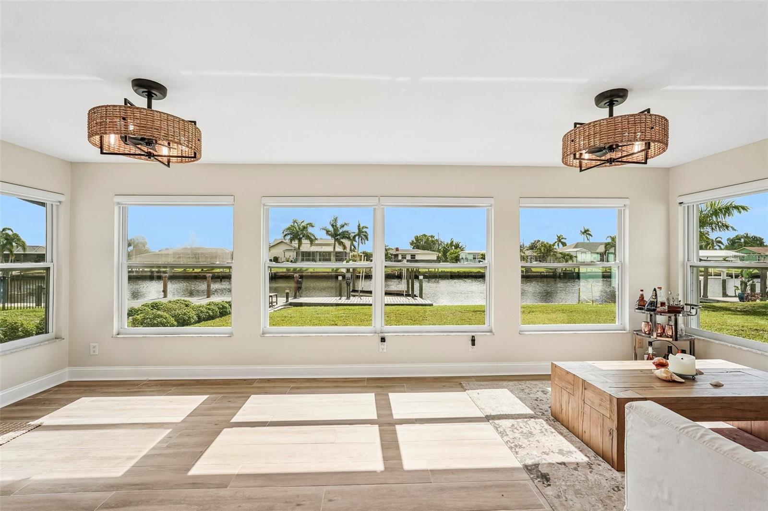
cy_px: 256
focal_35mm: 16
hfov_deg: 96.7
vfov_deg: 73.7
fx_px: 341
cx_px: 384
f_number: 8
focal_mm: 16
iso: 400
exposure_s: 1/800
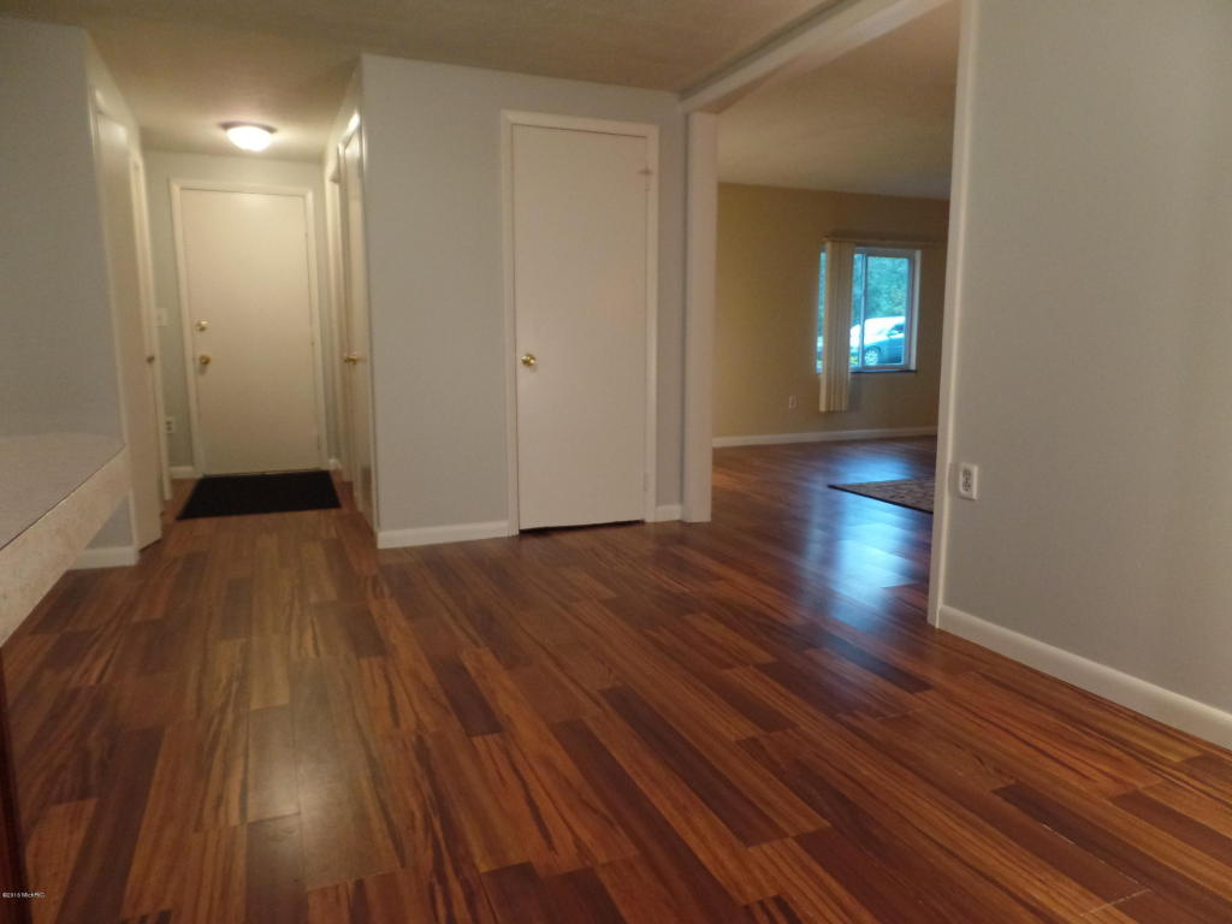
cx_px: 616
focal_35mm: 23
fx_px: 819
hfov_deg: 73.9
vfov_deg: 58.9
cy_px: 462
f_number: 2.8
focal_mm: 4.1
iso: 400
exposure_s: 1/20
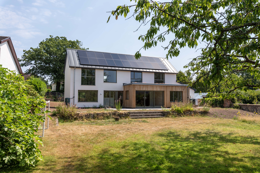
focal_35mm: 30
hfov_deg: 61.9
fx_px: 217
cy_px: 86
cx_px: 130
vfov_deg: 43.6
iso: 100
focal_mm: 30
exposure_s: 1/250
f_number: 8
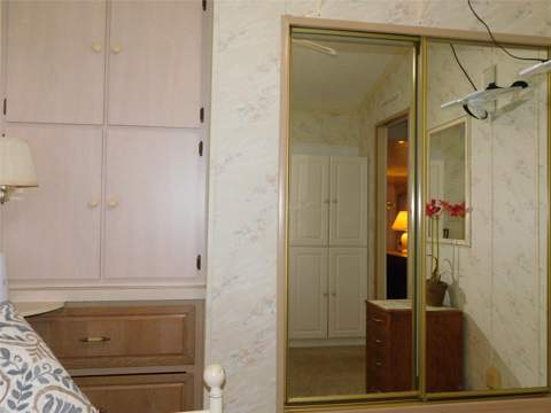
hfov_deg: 60.0
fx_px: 478
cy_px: 206
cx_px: 276
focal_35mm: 30
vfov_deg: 46.8
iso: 200
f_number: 3.2
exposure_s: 1/30
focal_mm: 5.3
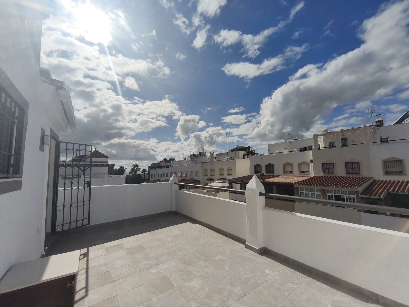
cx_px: 204
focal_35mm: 15
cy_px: 154
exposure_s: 1/11905
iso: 64
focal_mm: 1.91
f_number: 2.2
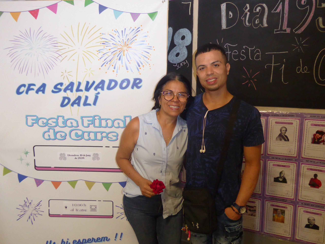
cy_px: 122
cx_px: 162
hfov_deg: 61.7
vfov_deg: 48.2
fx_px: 272
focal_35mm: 29
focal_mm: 5
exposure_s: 1/60
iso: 500
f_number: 3.5
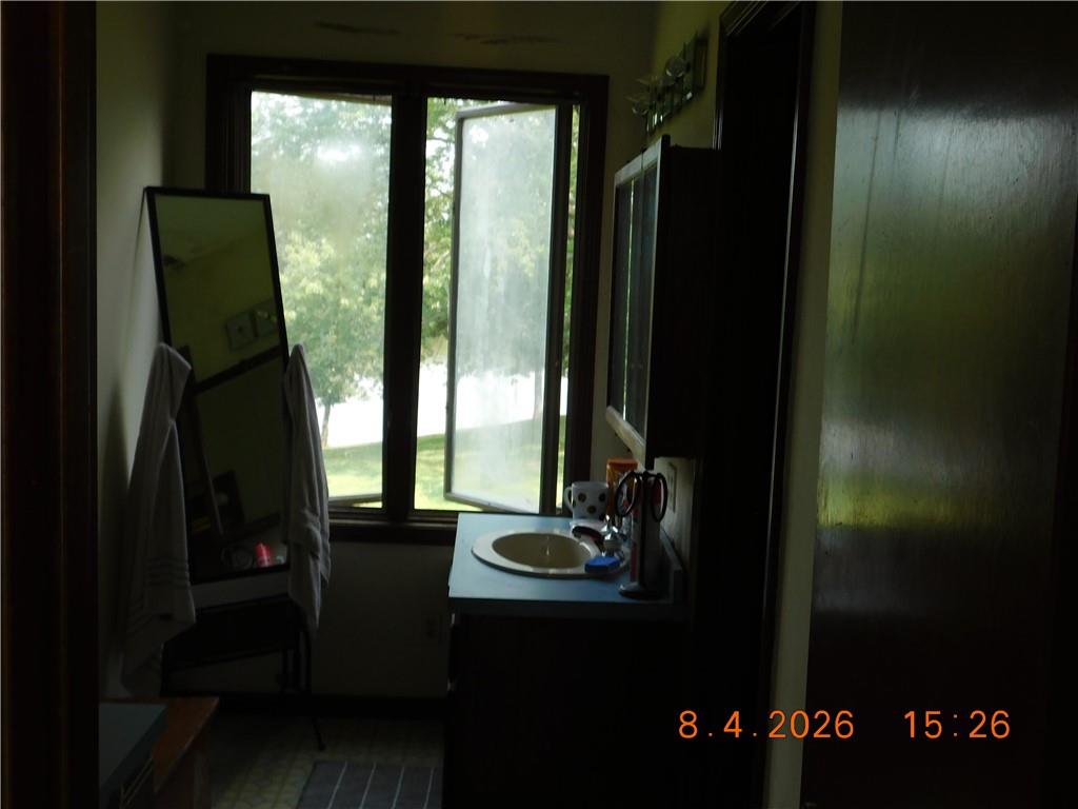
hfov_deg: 51.4
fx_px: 1121
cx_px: 539
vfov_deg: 39.7
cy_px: 404
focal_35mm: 36
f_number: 3.5
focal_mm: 6.3
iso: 125
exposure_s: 1/100
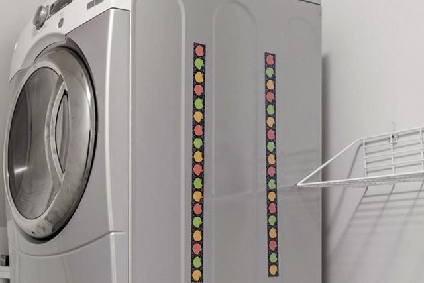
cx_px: 44
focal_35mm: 48
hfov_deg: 38.3
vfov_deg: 27.1
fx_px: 565
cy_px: 255
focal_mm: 10
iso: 1250
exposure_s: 4
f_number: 8
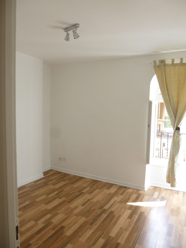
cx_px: 93
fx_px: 179
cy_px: 124
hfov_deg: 54.9
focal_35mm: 25
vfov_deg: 69.4
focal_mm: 4.5
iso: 200
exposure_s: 1/60
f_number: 3.1
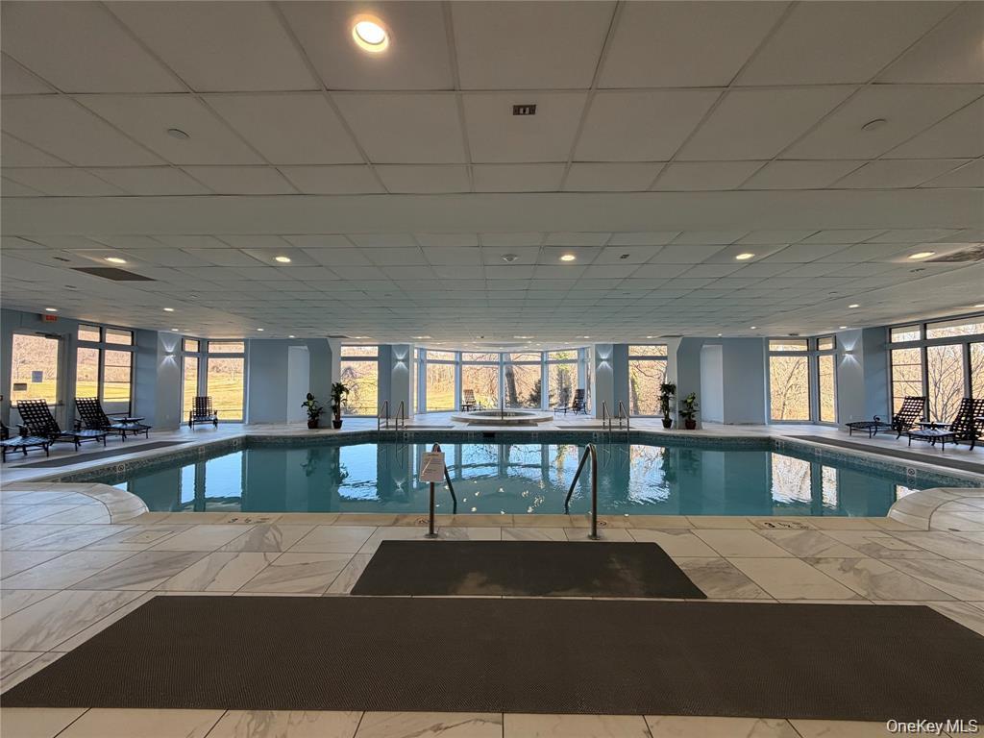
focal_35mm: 14
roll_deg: -0.4
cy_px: 369
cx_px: 492
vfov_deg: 85.7
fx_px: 398
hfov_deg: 102.1
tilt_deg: +2.0
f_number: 2.2
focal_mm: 2.22
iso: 125
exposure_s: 1/120
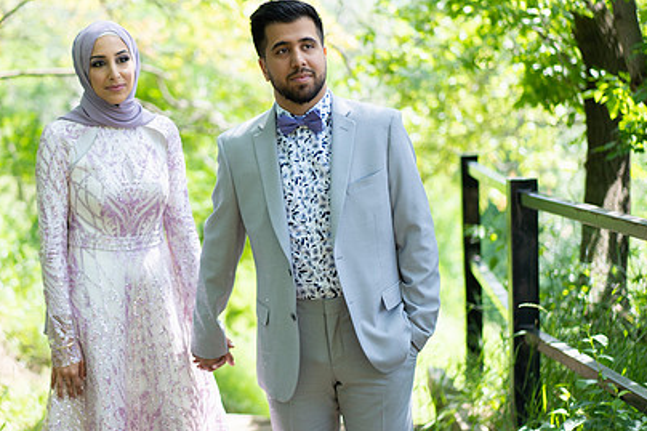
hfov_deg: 25.6
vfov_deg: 17.3
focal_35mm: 79
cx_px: 235
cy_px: 230
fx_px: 1419
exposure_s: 1/640
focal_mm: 55
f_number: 1.8
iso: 100
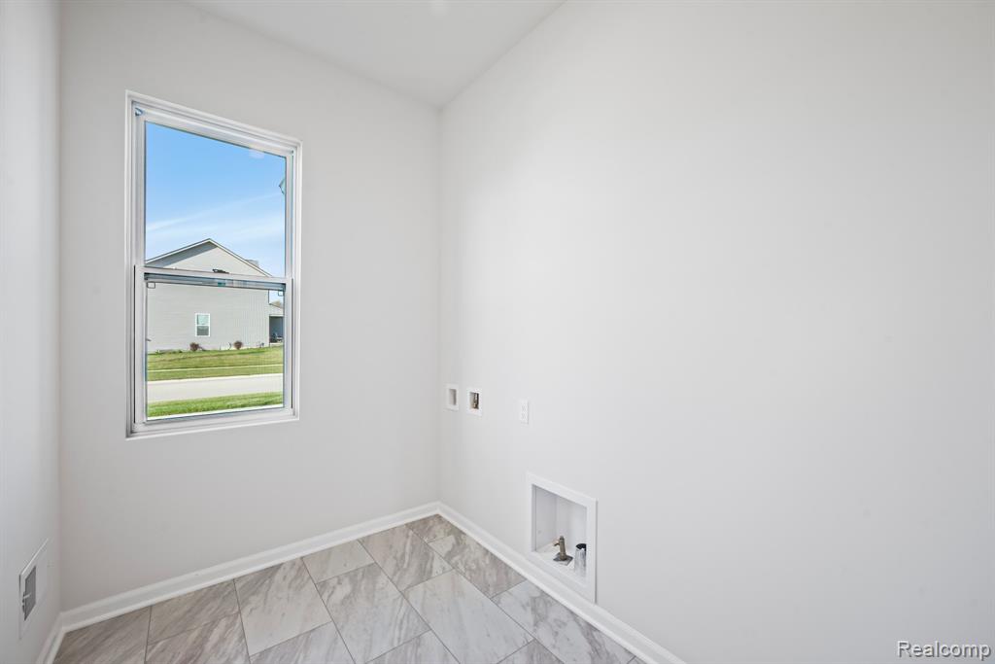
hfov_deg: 104.2
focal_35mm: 14
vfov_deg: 81.2
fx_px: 387
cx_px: 498
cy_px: 332
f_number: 9
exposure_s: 1/3
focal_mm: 14
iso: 100
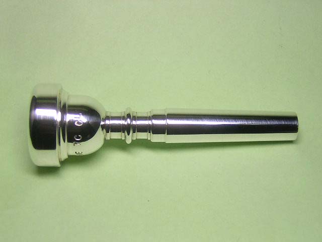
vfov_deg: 22.3
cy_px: 121
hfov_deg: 29.4
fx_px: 614
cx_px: 161
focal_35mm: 66
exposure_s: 1/60.9
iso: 100
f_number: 3.5
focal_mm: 8.6
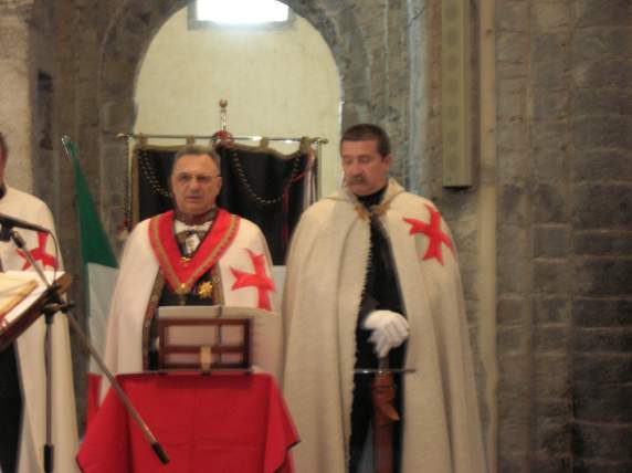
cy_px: 236
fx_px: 1861
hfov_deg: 19.3
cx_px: 316
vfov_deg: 14.5
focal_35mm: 102
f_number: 4.9
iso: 200
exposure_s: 1/2.6
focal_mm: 17.1
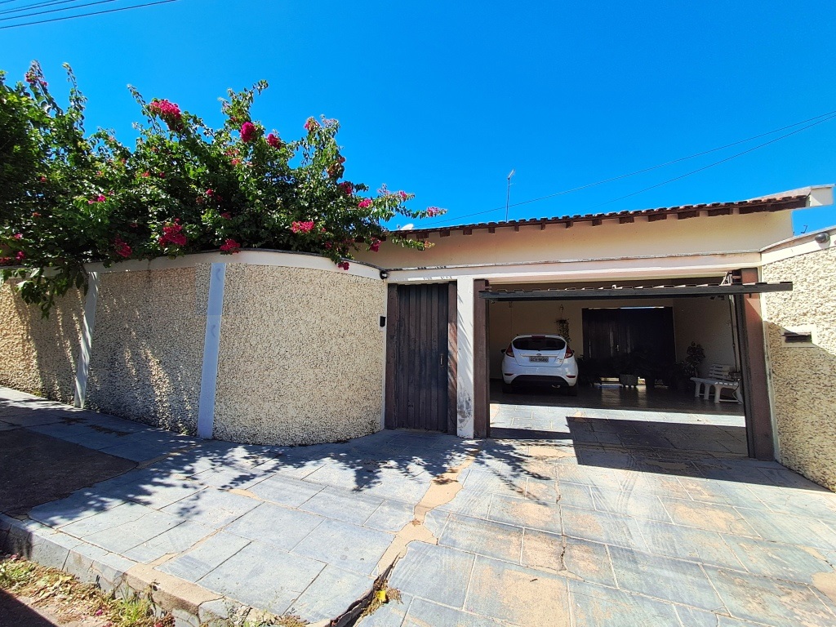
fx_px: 386
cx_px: 418
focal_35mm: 16
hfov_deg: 94.5
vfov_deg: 78.1
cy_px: 314
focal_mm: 1.64
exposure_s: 1/1035
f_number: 2.2
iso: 40
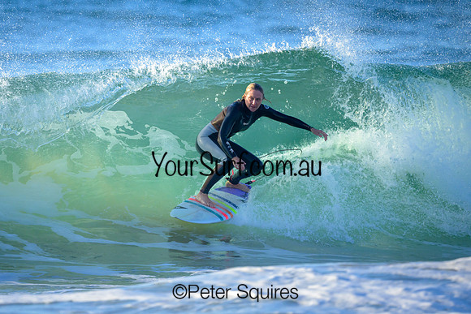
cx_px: 195
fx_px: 12645
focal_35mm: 966
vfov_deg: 1.4
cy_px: 124
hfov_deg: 2.1
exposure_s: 1/2000
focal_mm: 800
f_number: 6.3
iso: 1000
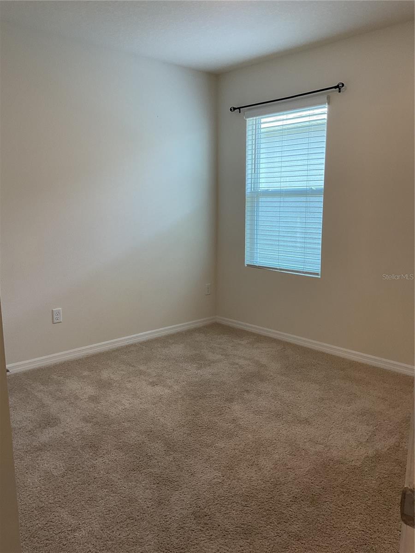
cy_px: 276
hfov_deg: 48.2
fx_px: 464
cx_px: 208
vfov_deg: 61.7
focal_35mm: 29
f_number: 1.8
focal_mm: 3
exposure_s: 1/60
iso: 50
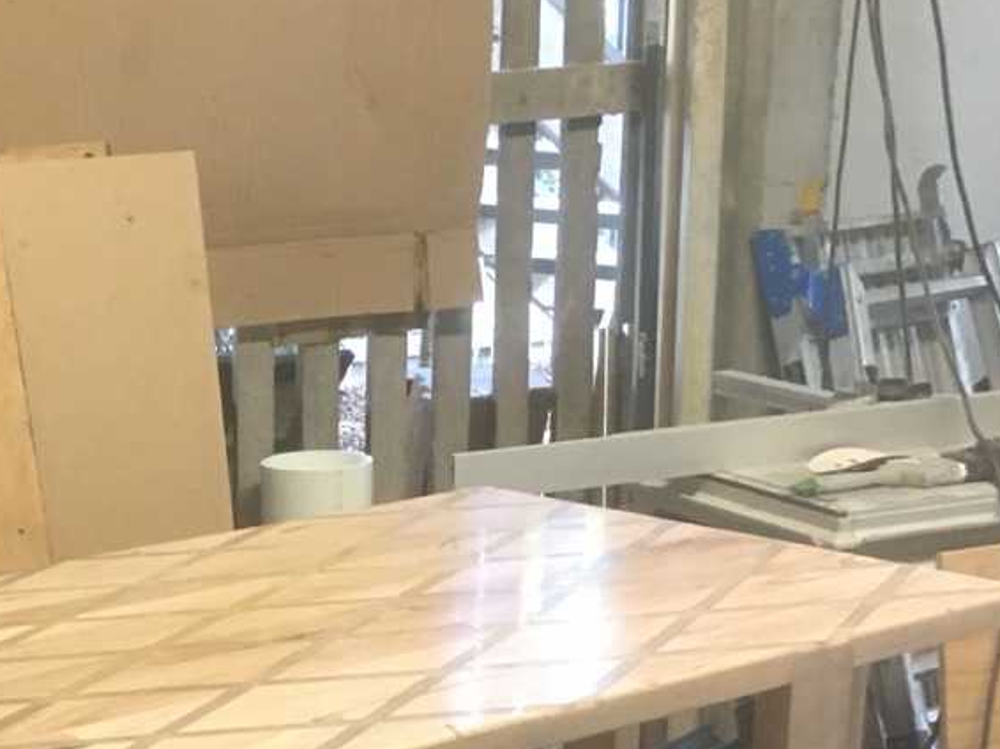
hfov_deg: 23.3
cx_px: 117
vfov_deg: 17.2
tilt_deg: -18.6
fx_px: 2368
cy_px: 880
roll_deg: +1.5
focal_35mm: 82
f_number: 2.2
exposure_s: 1/20
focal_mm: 4.15
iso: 200
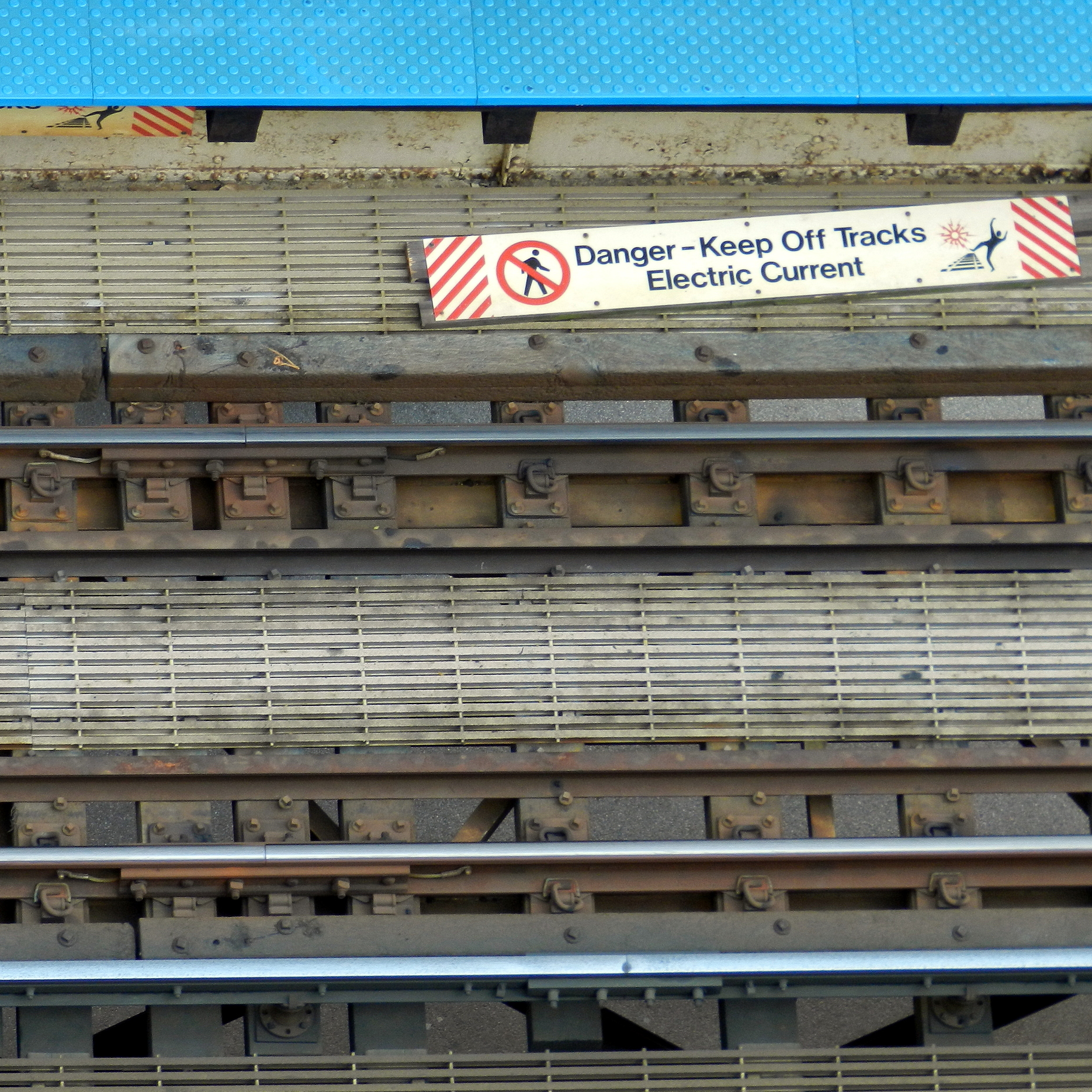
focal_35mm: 311
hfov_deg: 5.6
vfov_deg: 5.6
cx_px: 410
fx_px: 11100
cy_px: 547
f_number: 5.2
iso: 160
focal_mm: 46.7
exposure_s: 1/60
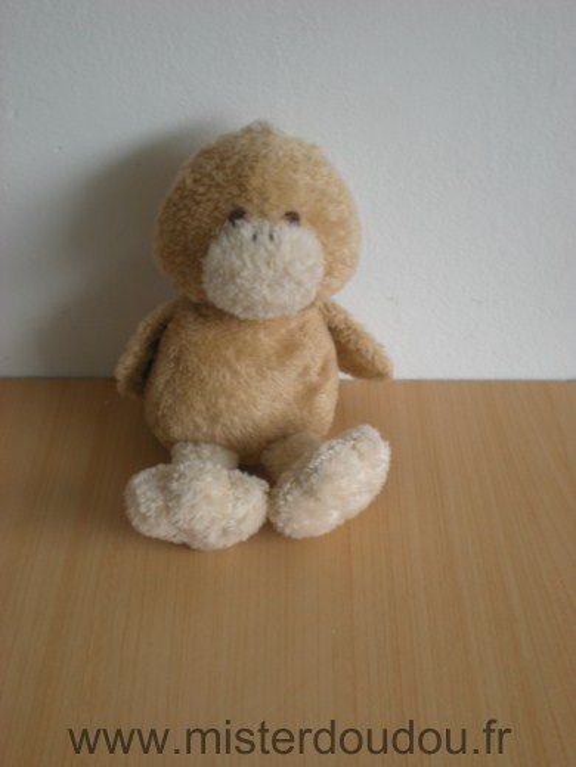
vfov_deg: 34.3
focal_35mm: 56
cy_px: 384
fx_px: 1242
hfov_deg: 26.1
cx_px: 288
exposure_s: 1/2.5
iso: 64
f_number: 3.9
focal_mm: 9.3
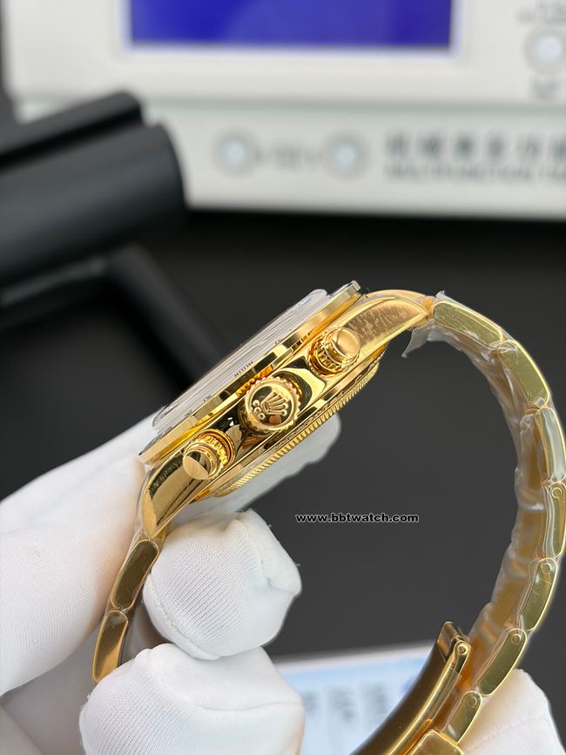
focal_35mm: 52
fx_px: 1134
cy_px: 378
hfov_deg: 28.0
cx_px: 283
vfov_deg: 36.8
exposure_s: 1/359
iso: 32
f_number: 1.6
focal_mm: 5.96
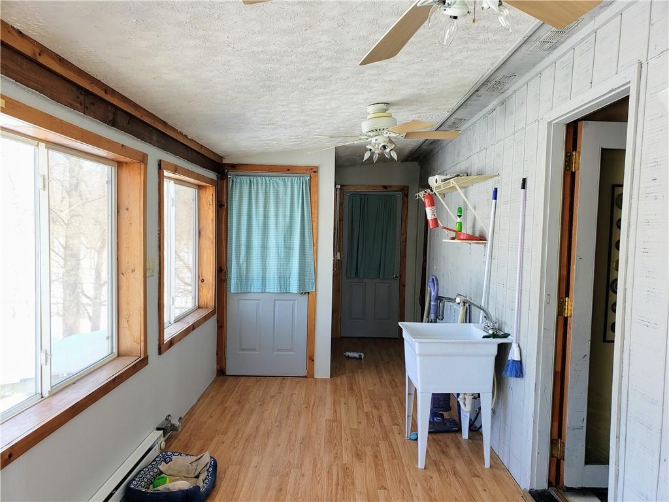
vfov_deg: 53.1
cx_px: 334
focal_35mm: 26
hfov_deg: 67.3
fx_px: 502
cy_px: 251
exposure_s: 1/120
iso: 50
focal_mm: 4.3
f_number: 2.4
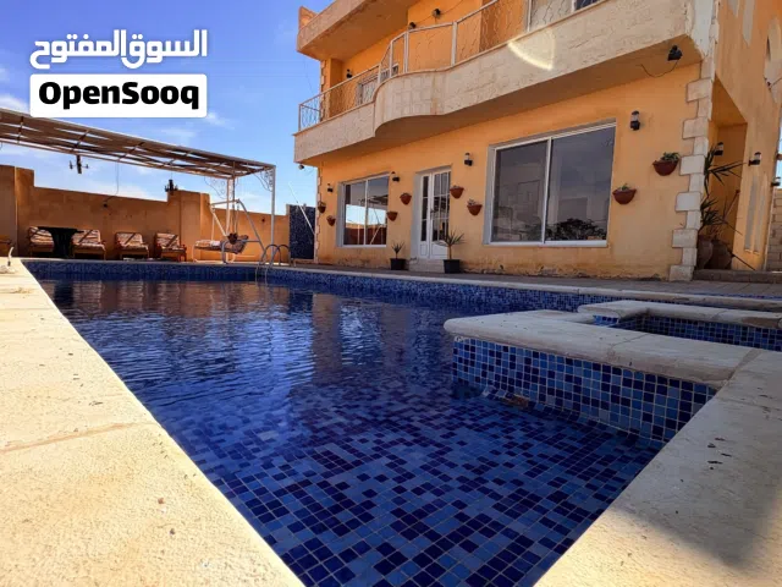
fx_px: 316
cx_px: 391
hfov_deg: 102.1
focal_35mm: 14
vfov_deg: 85.7
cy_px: 294
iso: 50
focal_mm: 2.22
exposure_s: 1/1370
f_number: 2.2
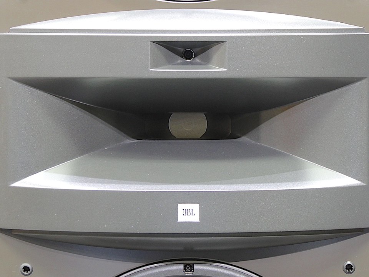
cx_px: 184
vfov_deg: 11.0
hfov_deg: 14.6
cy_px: 138
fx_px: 1439
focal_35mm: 135
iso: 200
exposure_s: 1/1.3
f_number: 5.3
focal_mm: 24.2
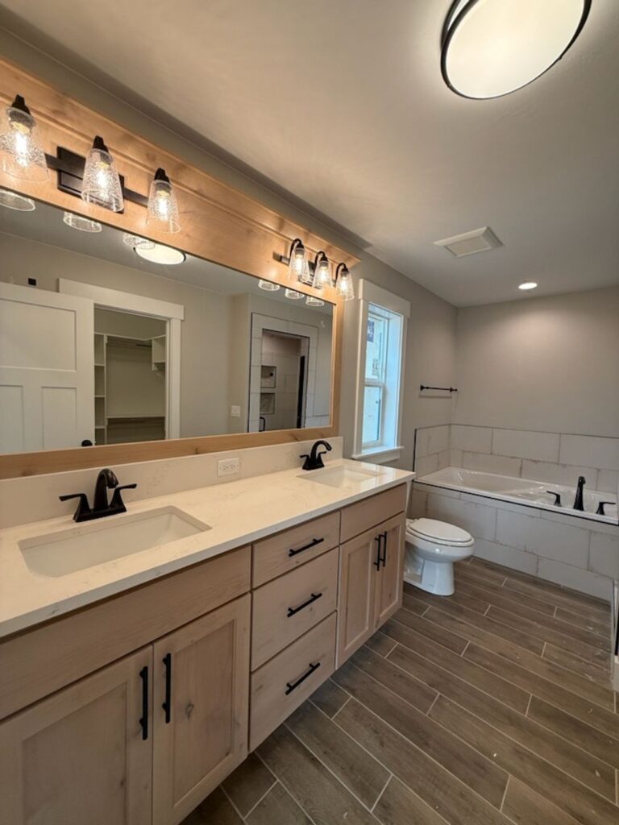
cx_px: 310
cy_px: 412
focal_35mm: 14
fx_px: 334
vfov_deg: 102.1
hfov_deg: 85.7
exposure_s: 1/120
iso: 64
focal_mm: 2.22
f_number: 2.2
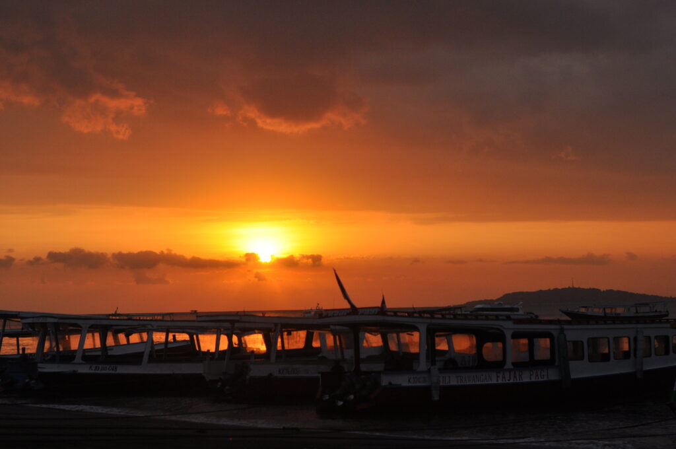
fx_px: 1407
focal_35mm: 75
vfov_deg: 18.1
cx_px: 338
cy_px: 224
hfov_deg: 27.0
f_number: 4
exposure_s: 1/4000
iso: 500
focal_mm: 50
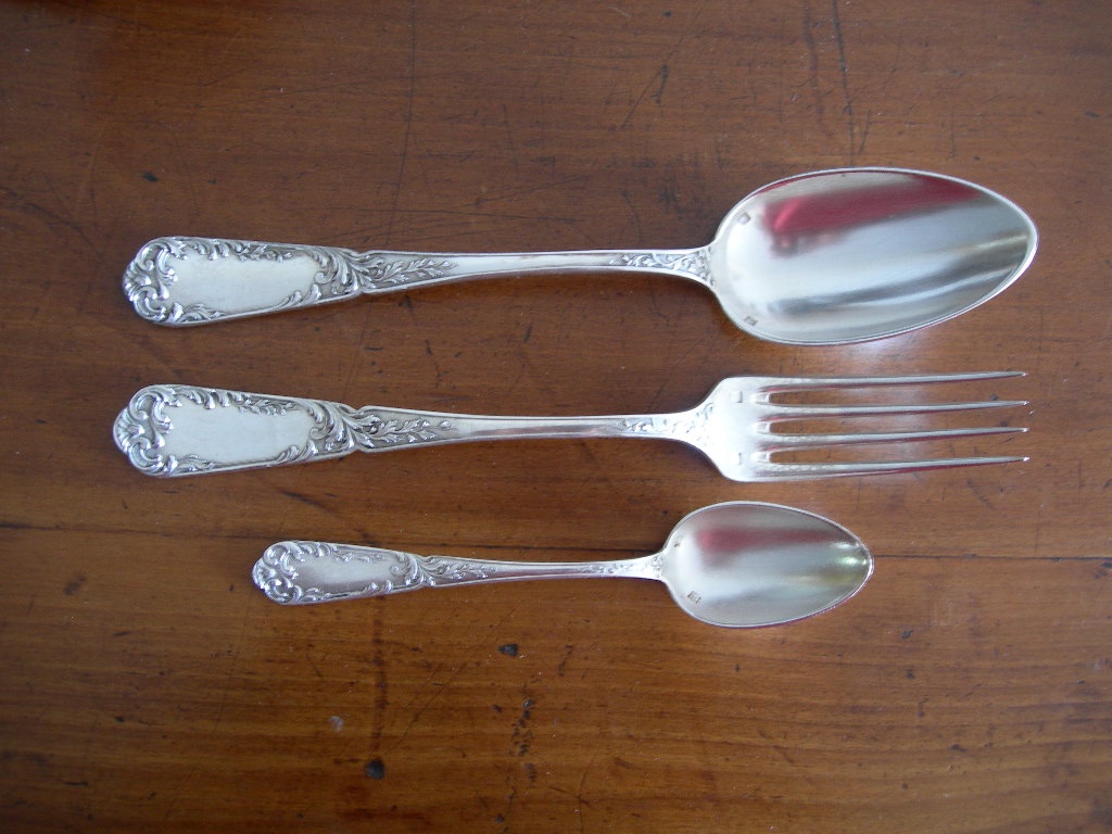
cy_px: 417
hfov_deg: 49.0
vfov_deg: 37.7
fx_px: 1221
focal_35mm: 38
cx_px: 556
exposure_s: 1/3.5
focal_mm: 7.8
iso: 100
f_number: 2.8
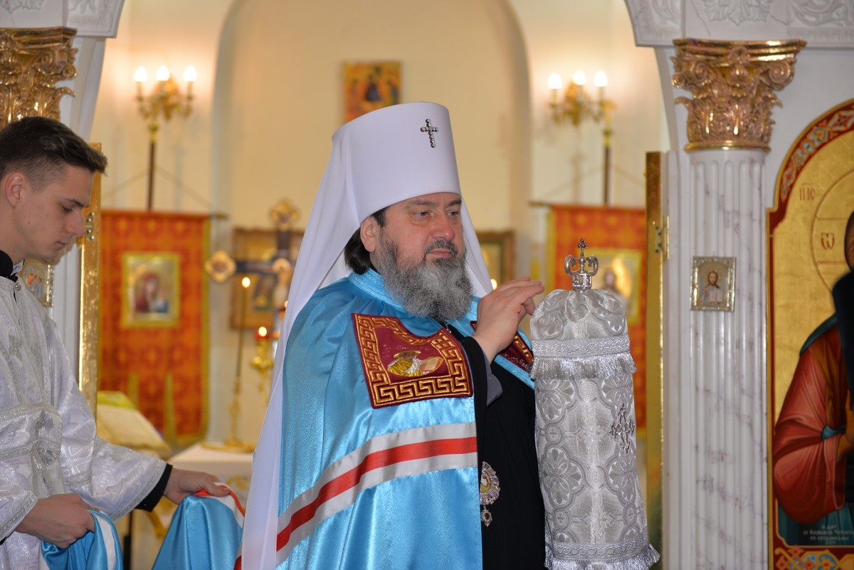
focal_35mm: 70
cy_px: 285
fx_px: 1661
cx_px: 427
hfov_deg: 28.8
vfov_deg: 19.5
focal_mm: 70
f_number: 2.8
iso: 400
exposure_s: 1/80
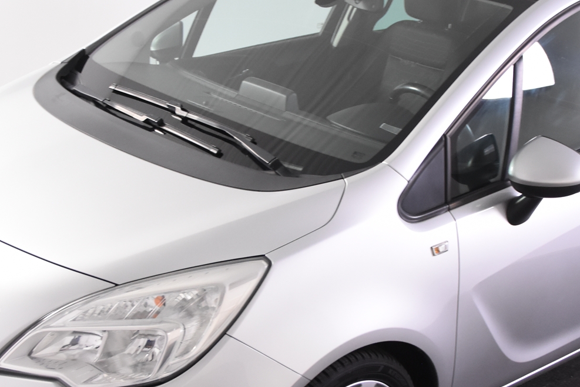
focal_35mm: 70
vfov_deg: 19.4
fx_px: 1128
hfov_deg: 28.8
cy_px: 236
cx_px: 331
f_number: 4
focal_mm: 24
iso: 1600
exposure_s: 1/60
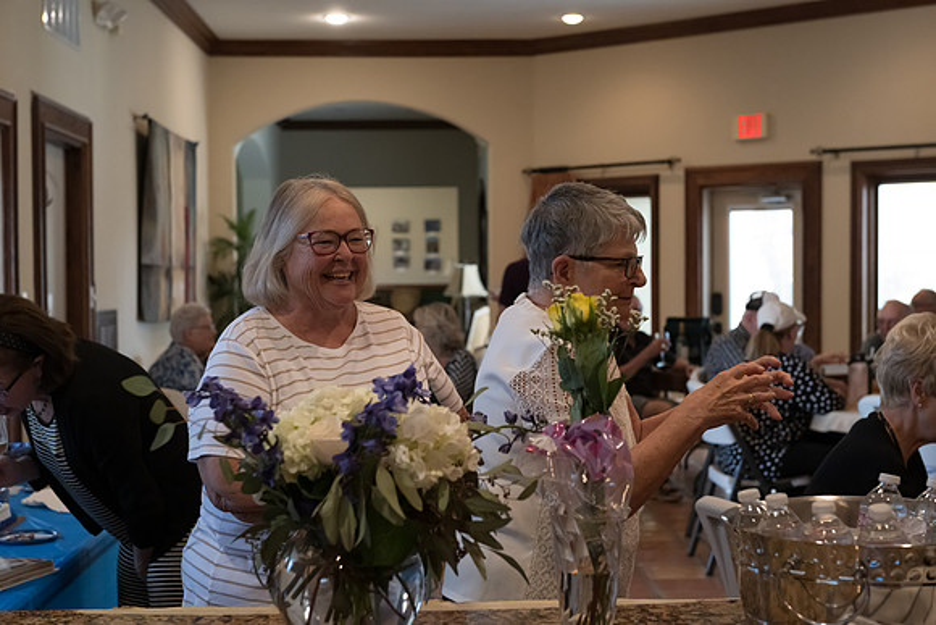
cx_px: 468
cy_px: 312
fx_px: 1560
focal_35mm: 60
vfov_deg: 22.6
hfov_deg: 33.4
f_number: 4.5
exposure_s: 1/200
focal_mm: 60
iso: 5600
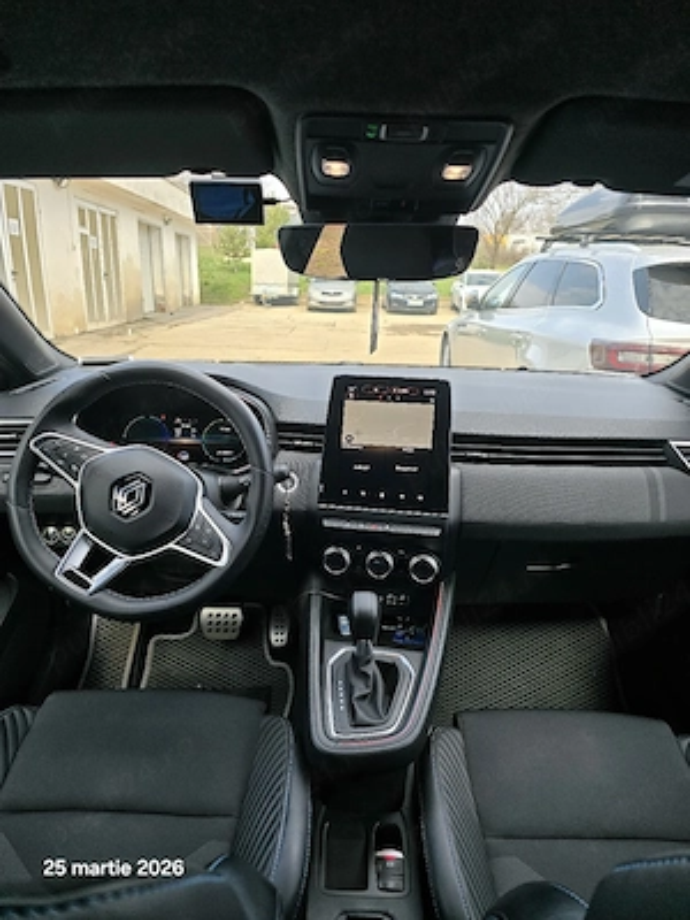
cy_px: 460
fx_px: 611
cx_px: 345
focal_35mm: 23
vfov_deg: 73.9
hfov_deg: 58.9
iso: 25
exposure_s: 1/182
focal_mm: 6.3
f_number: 1.7
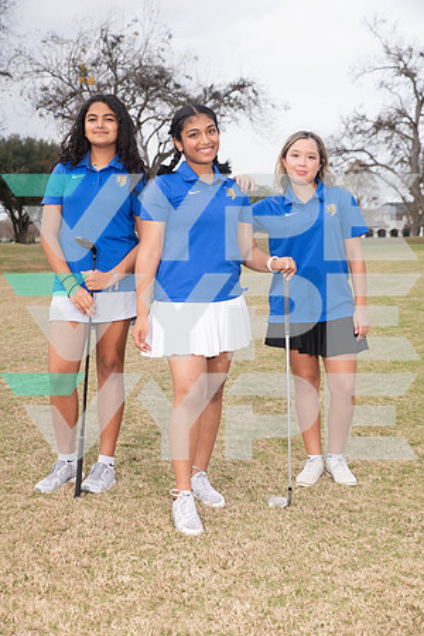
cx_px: 212
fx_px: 972
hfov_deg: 24.6
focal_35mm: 55
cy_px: 318
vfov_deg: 36.2
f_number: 6.3
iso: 100
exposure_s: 1/320
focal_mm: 55
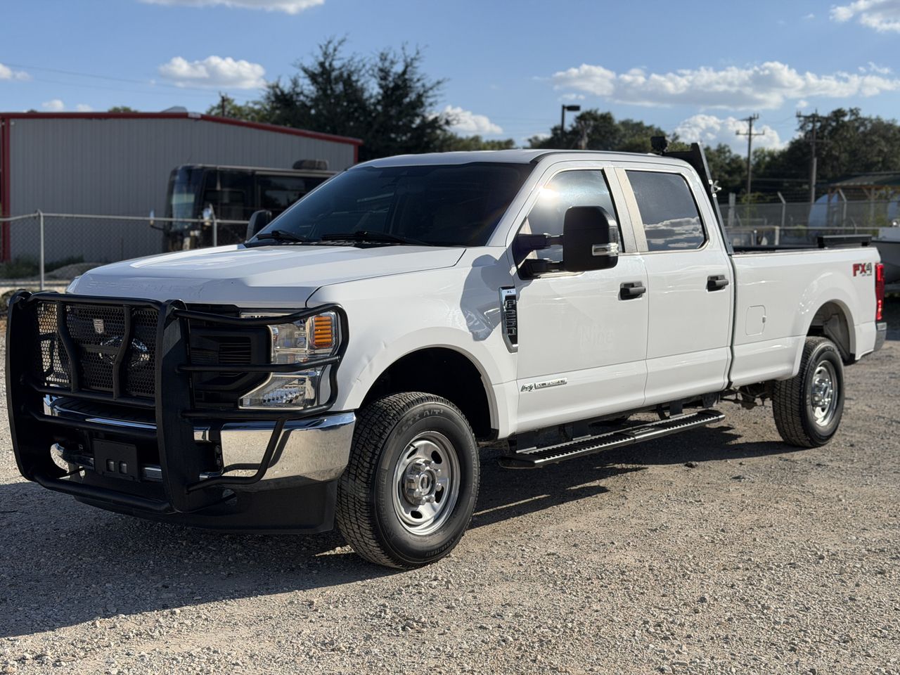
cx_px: 450
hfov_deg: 39.7
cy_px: 338
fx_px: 1248
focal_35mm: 48
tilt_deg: -4.4
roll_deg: -1.5
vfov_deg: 30.3
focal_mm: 6.76
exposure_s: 1/7143
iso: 64
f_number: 1.78
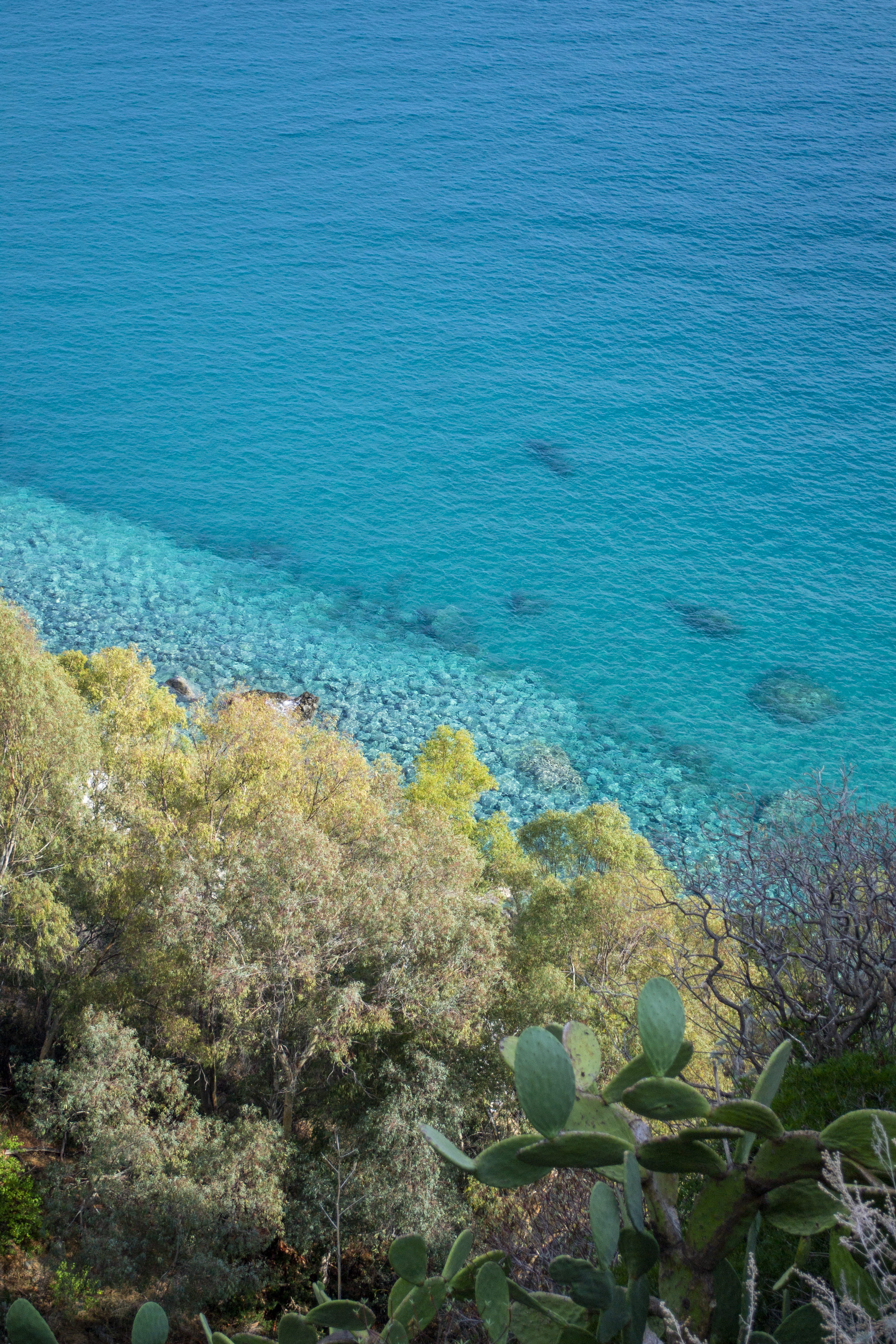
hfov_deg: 22.6
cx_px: 448
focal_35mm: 60
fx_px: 2240
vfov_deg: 33.4
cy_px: 672
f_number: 5.3
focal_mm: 40
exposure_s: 1/1000
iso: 100
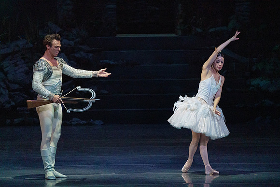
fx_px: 2972
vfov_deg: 3.6
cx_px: 140
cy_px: 94
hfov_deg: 5.4
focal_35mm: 382
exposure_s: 1/320
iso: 8000
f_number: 5.6
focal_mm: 382
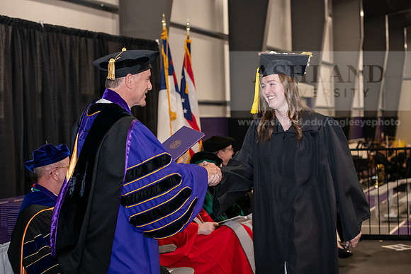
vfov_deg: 19.5
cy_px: 137
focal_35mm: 70
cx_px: 206
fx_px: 799
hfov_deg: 28.8
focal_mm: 70
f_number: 5
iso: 2500
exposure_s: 1/200
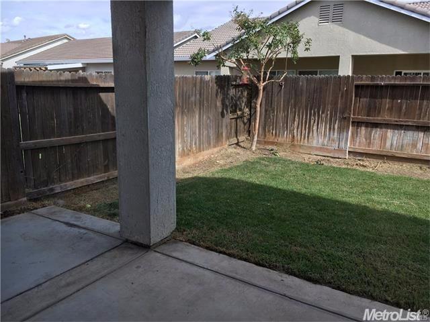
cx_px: 215
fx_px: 360
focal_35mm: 29
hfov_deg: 61.7
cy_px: 161
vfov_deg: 48.2
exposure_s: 1/587
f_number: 2.2
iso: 25
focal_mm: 4.15
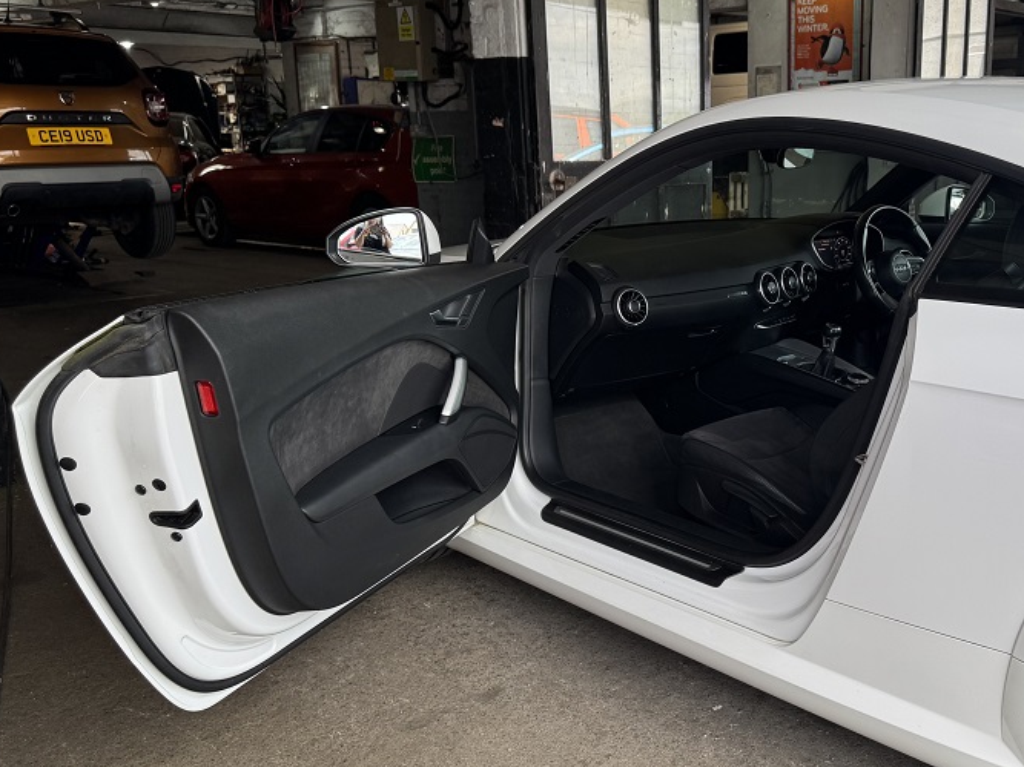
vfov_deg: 39.6
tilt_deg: -14.3
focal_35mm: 36
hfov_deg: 50.3
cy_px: 414
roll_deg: +0.6
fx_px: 1065
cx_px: 697
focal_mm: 6.76
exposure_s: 1/621
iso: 80
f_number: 1.78
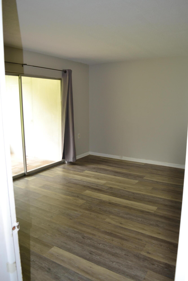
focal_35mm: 27
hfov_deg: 47.9
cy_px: 140
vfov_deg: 67.4
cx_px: 94
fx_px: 212
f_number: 4
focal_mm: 18
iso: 400
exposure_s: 1/100
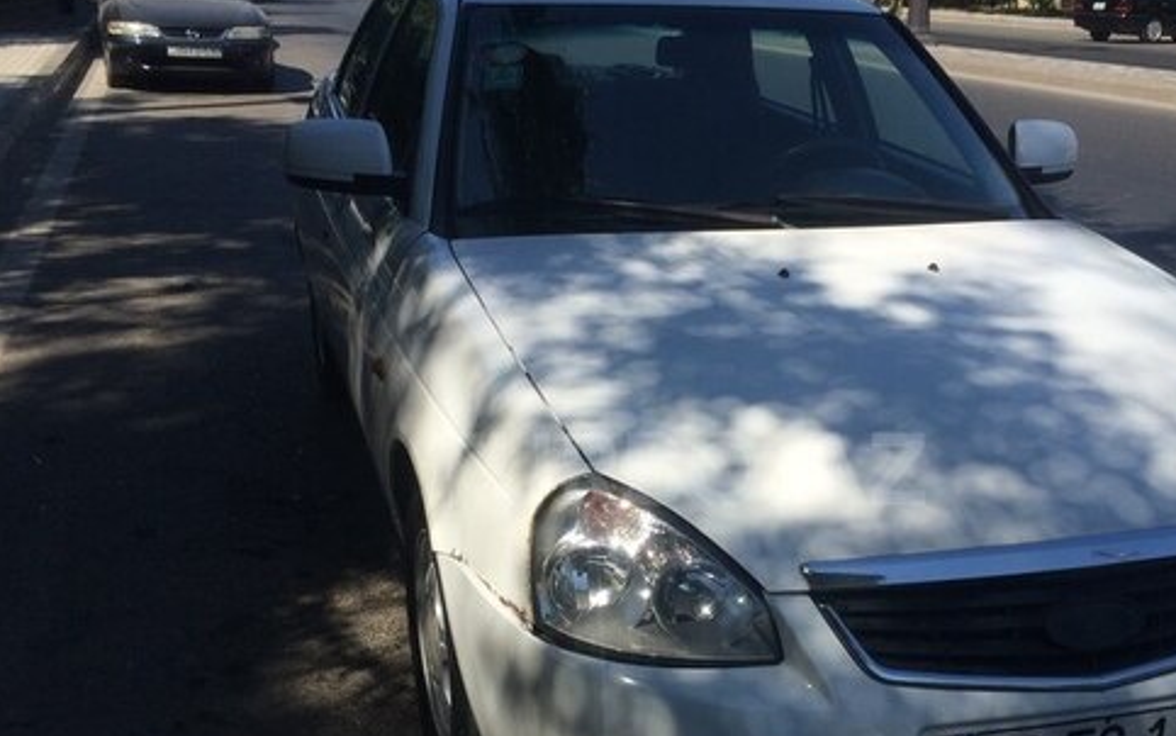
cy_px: 469
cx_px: 677
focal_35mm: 42
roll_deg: -0.6
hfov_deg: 47.0
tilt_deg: -21.1
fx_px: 1346
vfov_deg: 30.4
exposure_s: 1/2160
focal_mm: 4.15
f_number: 2.2
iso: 32
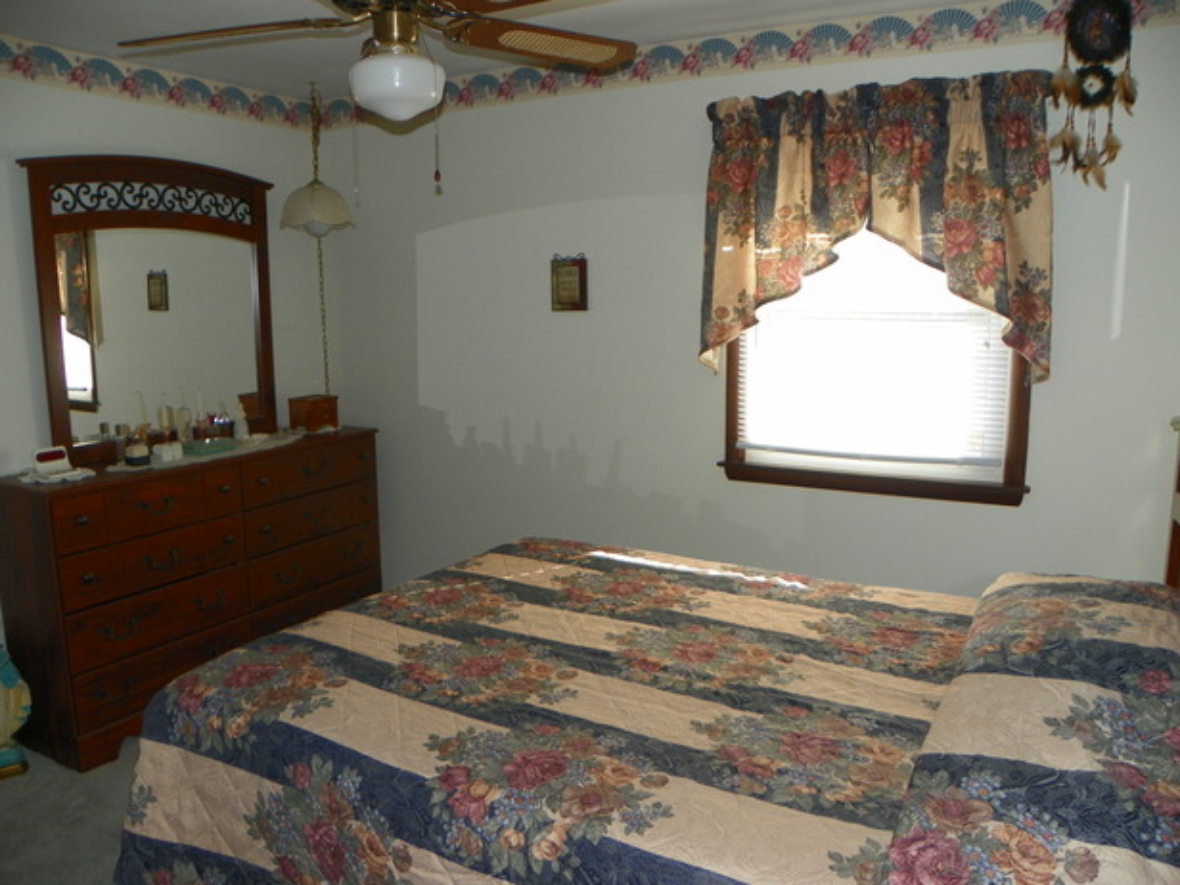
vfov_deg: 51.4
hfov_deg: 65.3
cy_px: 452
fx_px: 920
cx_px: 601
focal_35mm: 27
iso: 64
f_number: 2.8
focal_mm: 4.6
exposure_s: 1/50
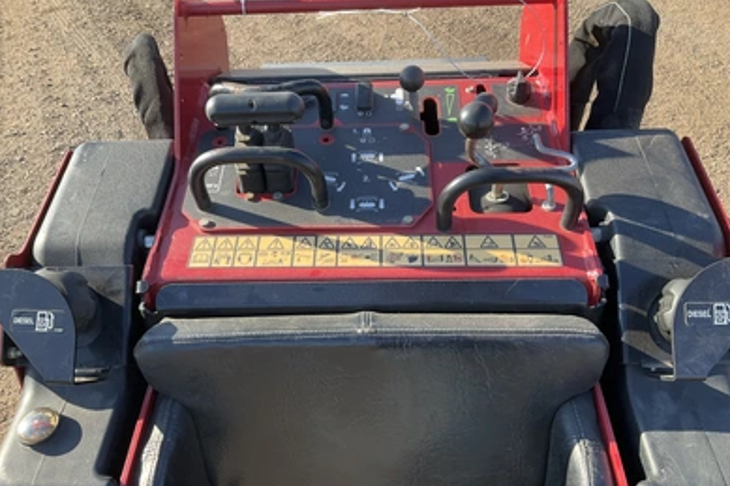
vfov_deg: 42.3
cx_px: 358
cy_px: 253
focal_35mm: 31
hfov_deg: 60.3
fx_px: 628
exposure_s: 1/276
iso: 25
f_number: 1.8
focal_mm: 3
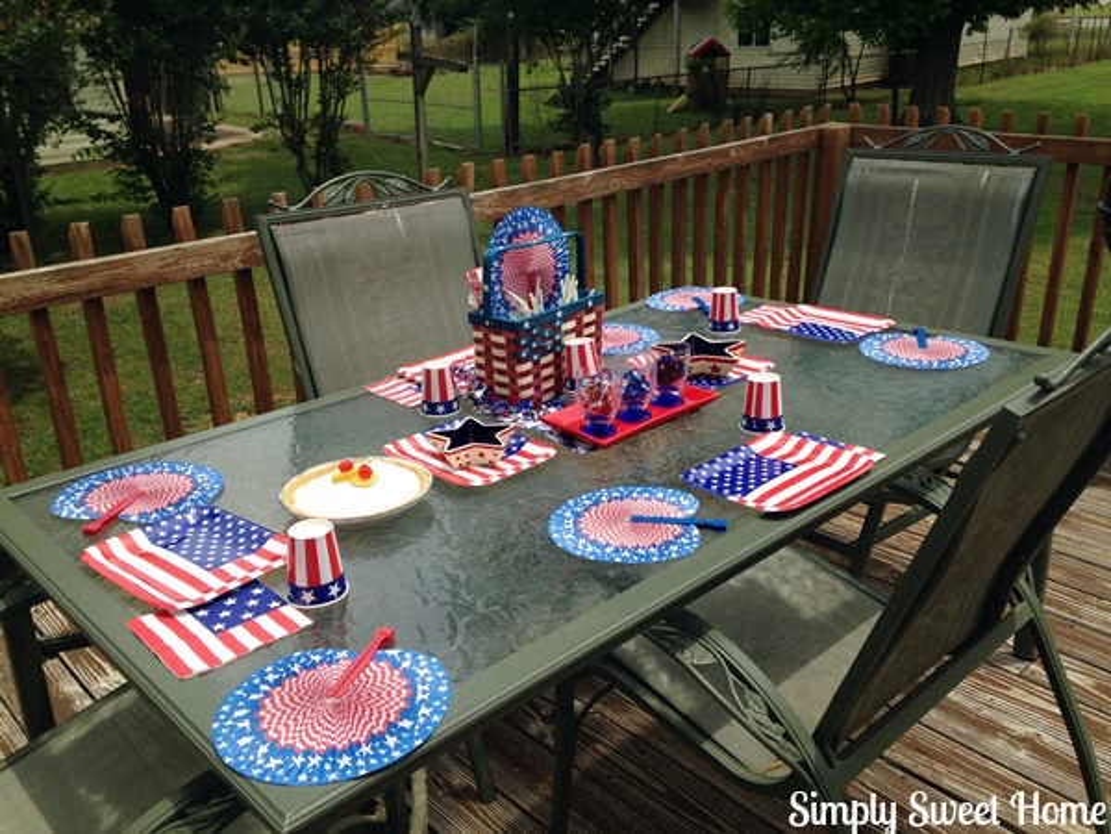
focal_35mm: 33
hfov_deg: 55.4
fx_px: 1059
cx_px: 556
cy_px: 417
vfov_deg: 42.9
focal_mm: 4.12
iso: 50
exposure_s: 1/1506
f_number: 2.4
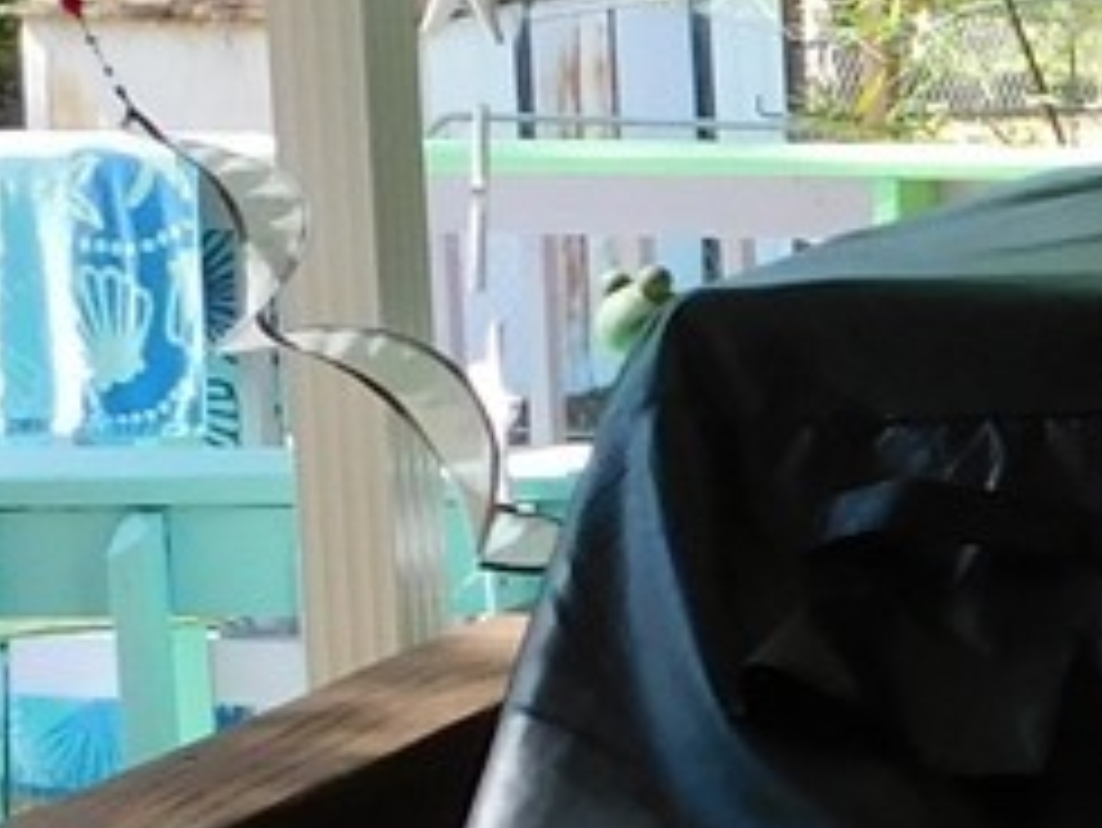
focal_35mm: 150
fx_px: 4778
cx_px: 2285
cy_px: 230
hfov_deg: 11.7
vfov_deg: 9.9
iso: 125
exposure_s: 1/160
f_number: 3
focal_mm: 4
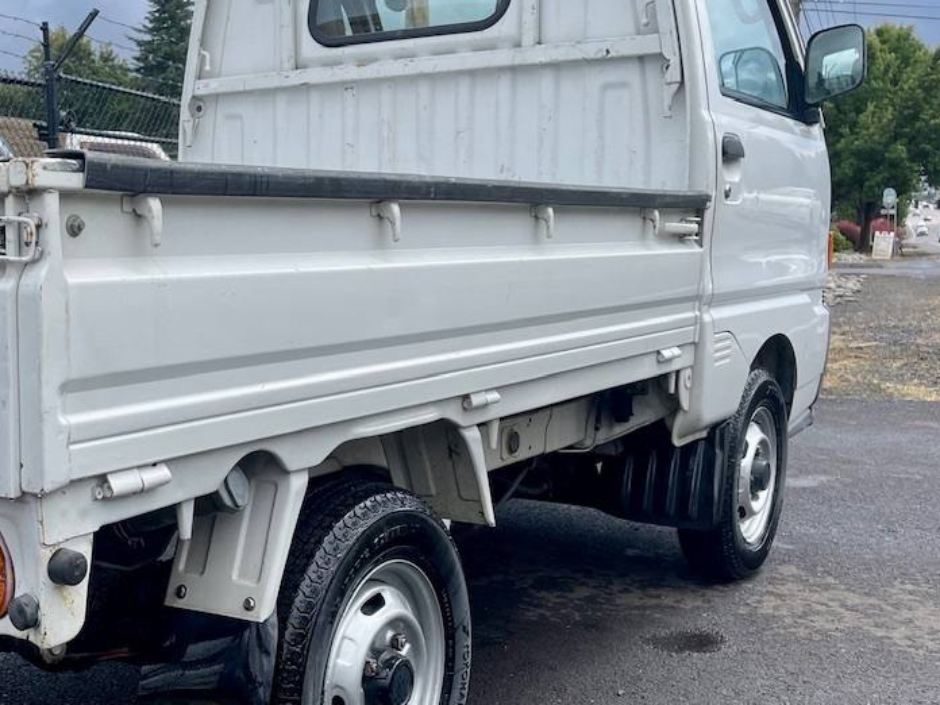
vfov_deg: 31.5
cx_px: 172
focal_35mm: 46
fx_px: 1249
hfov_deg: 39.4
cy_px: 370
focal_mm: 5.1
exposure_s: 1/3165
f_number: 1.6
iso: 32
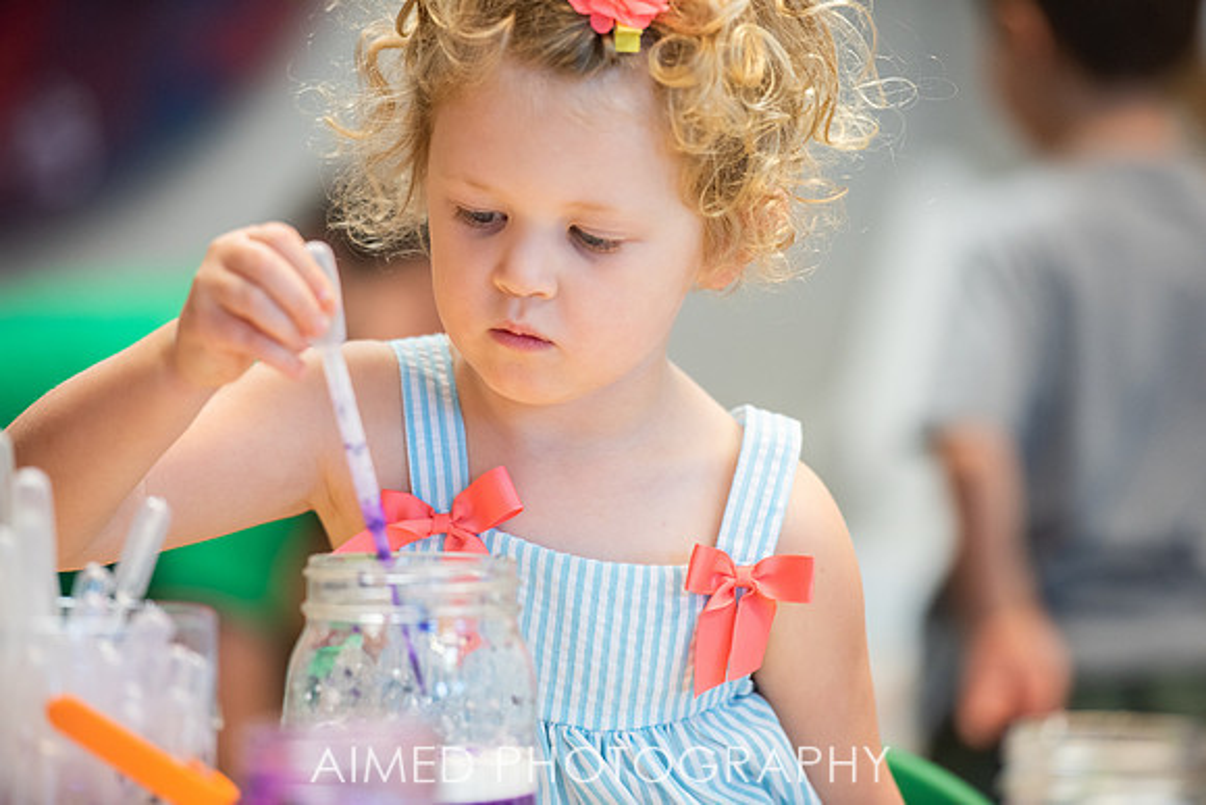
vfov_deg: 6.9
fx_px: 6701
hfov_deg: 10.3
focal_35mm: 200
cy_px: 402
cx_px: 603
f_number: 2.8
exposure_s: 1/250
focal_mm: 200
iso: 800
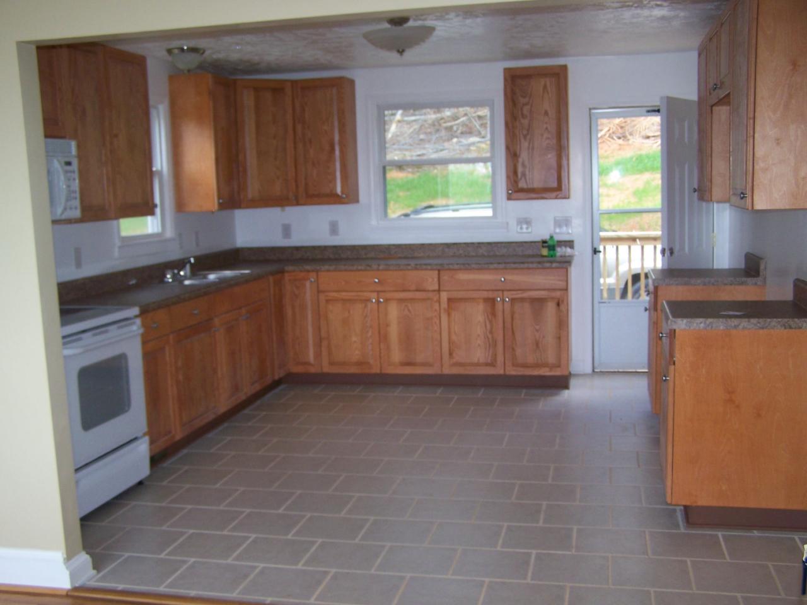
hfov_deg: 49.0
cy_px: 302
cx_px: 404
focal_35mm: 38
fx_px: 886
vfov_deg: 37.7
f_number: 2.8
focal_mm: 6.3
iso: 80
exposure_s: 1/60
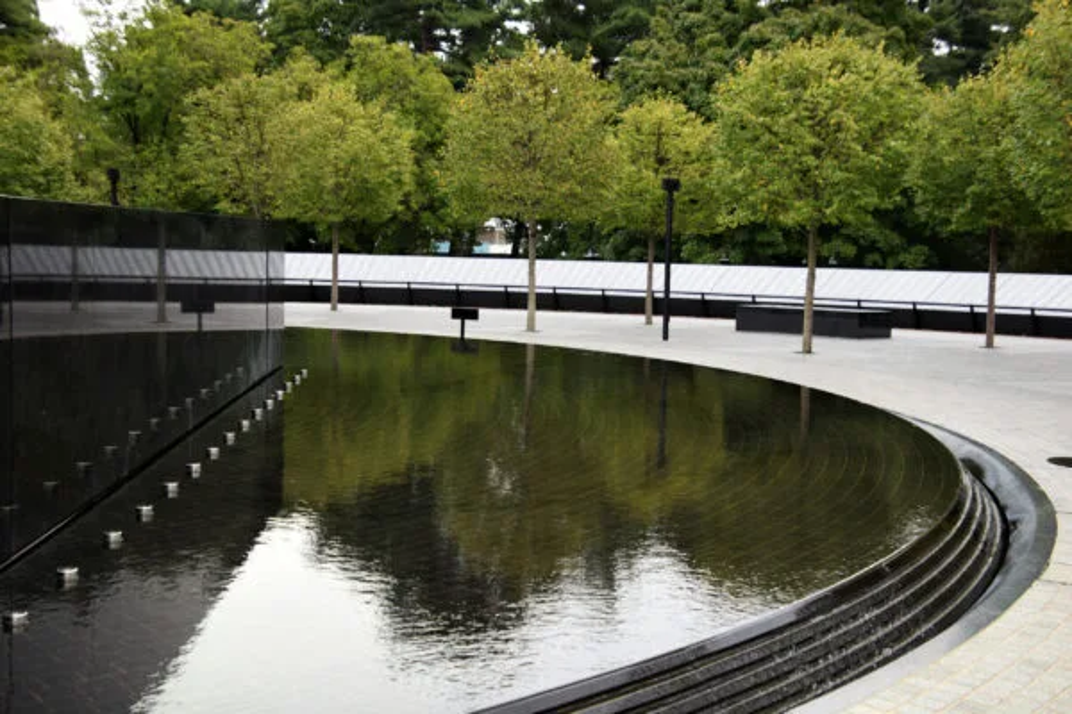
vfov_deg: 28.9
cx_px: 536
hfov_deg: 42.3
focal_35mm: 46
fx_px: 1385
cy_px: 357
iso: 400
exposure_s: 1/80
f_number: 4.5
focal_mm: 31
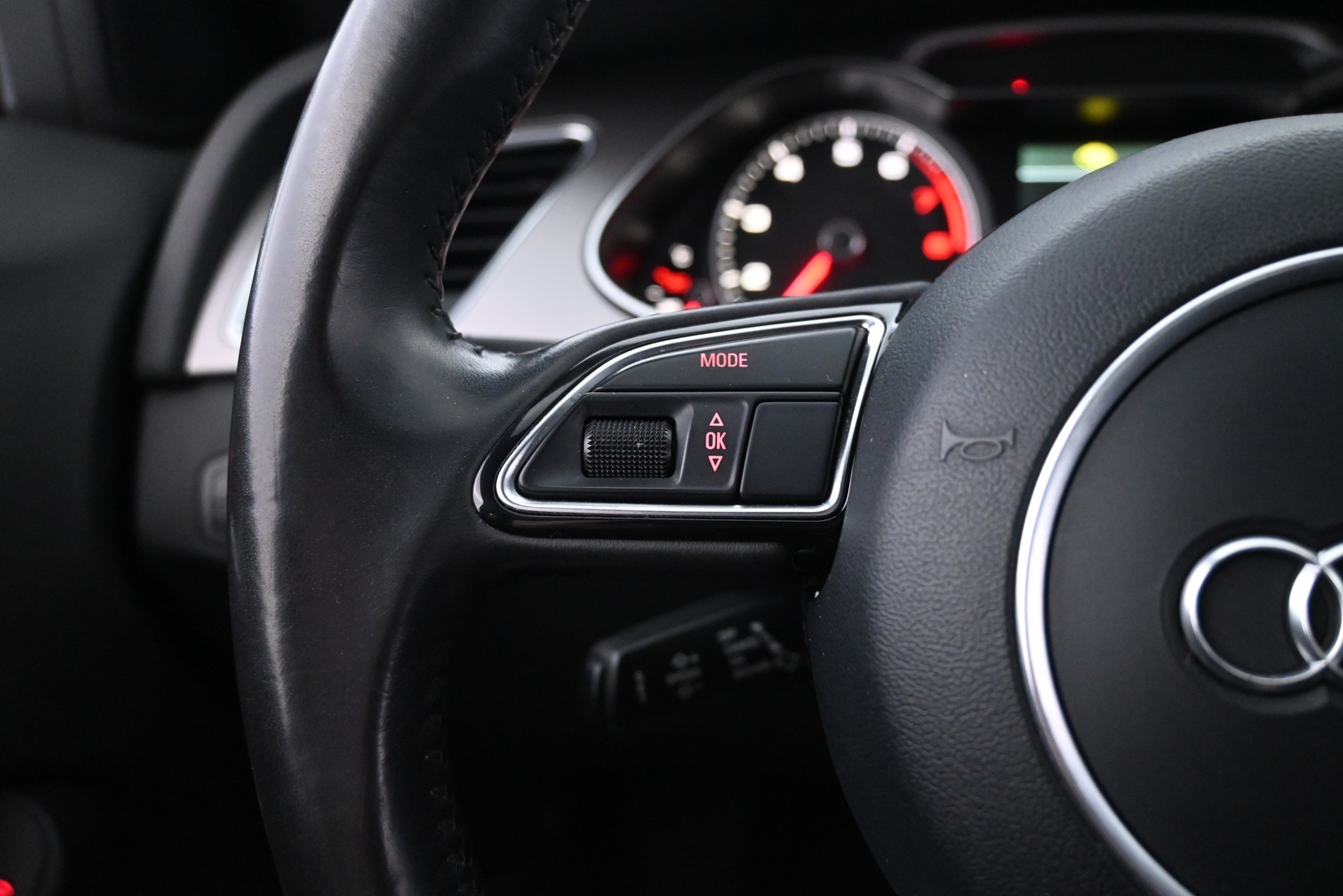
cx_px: 672
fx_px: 1091
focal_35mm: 29
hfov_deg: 63.2
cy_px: 448
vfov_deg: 44.6
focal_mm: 19.5
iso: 4000
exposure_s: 1/30
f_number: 3.8
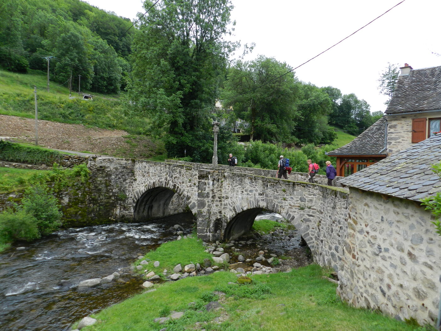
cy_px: 166
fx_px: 293
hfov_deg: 73.9
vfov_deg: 58.9
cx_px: 220
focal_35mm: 23
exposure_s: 1/640
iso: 160
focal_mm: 4
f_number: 3.4
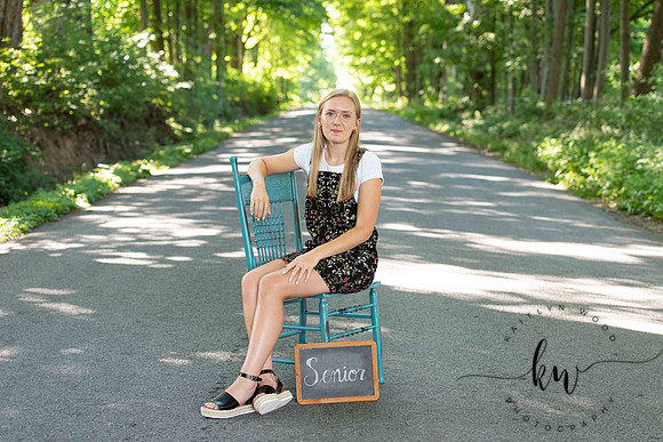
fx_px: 1289
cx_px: 332
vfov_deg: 19.5
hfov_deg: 28.8
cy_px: 221
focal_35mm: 70
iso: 640
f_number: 3.5
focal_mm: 70
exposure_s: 1/200
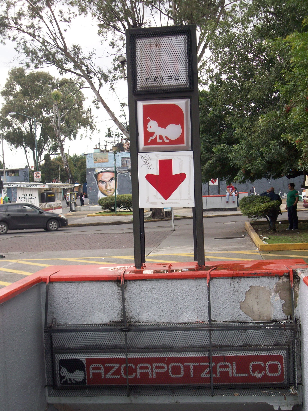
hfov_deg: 27.5
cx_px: 154
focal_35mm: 53
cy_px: 206
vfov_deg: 36.2
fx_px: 629
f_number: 3.6
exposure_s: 1/220
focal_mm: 8.8
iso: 64
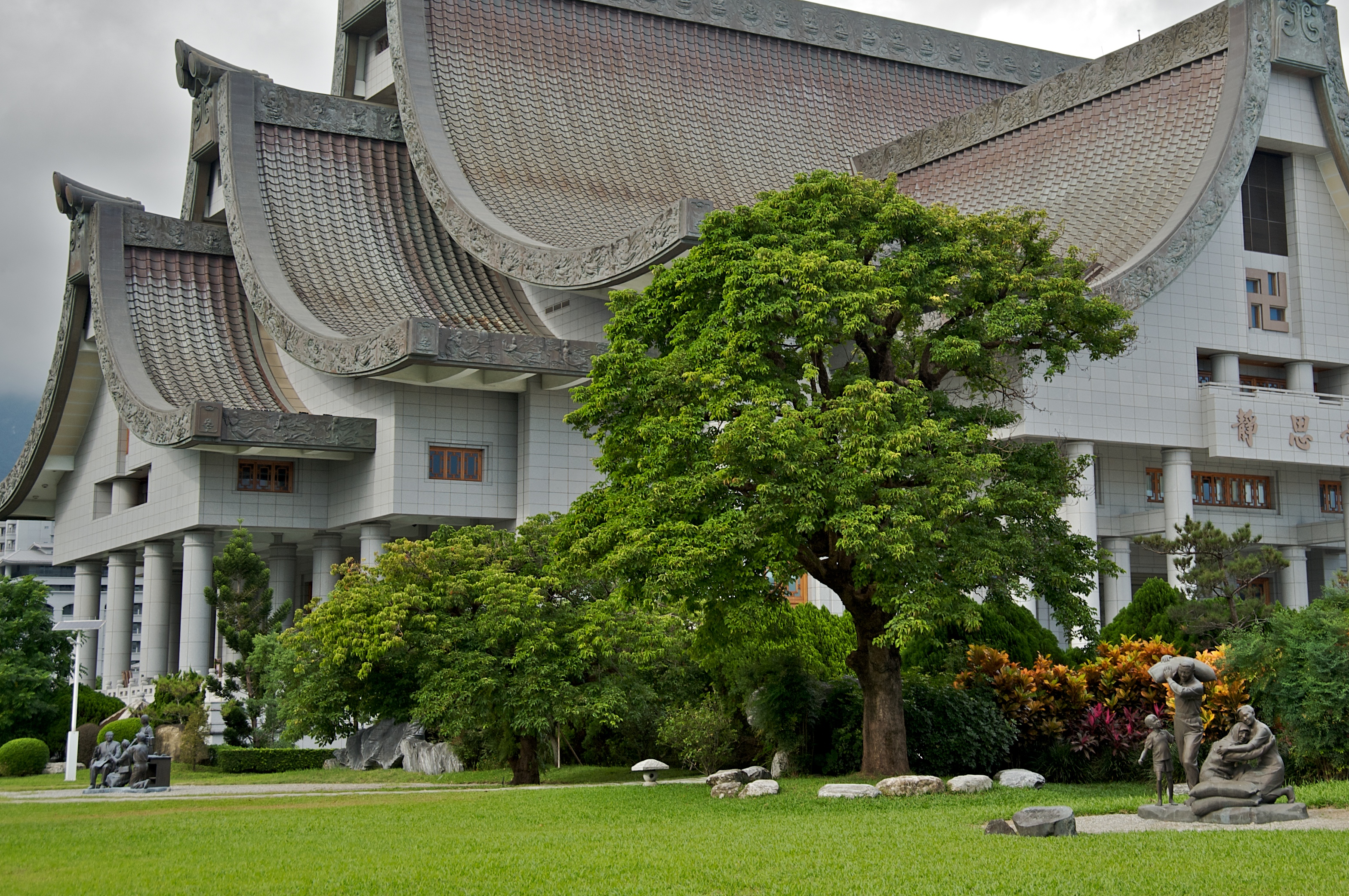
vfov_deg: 23.7
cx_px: 815
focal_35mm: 57
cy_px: 337
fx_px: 2134
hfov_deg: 35.0
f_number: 9
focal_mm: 42
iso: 200
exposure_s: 1/125
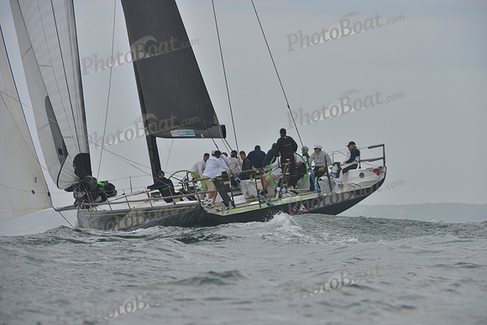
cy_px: 162
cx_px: 244
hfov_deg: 10.3
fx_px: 2706
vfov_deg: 6.9
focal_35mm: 200
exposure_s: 1/800
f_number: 7.1
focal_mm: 200
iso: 280
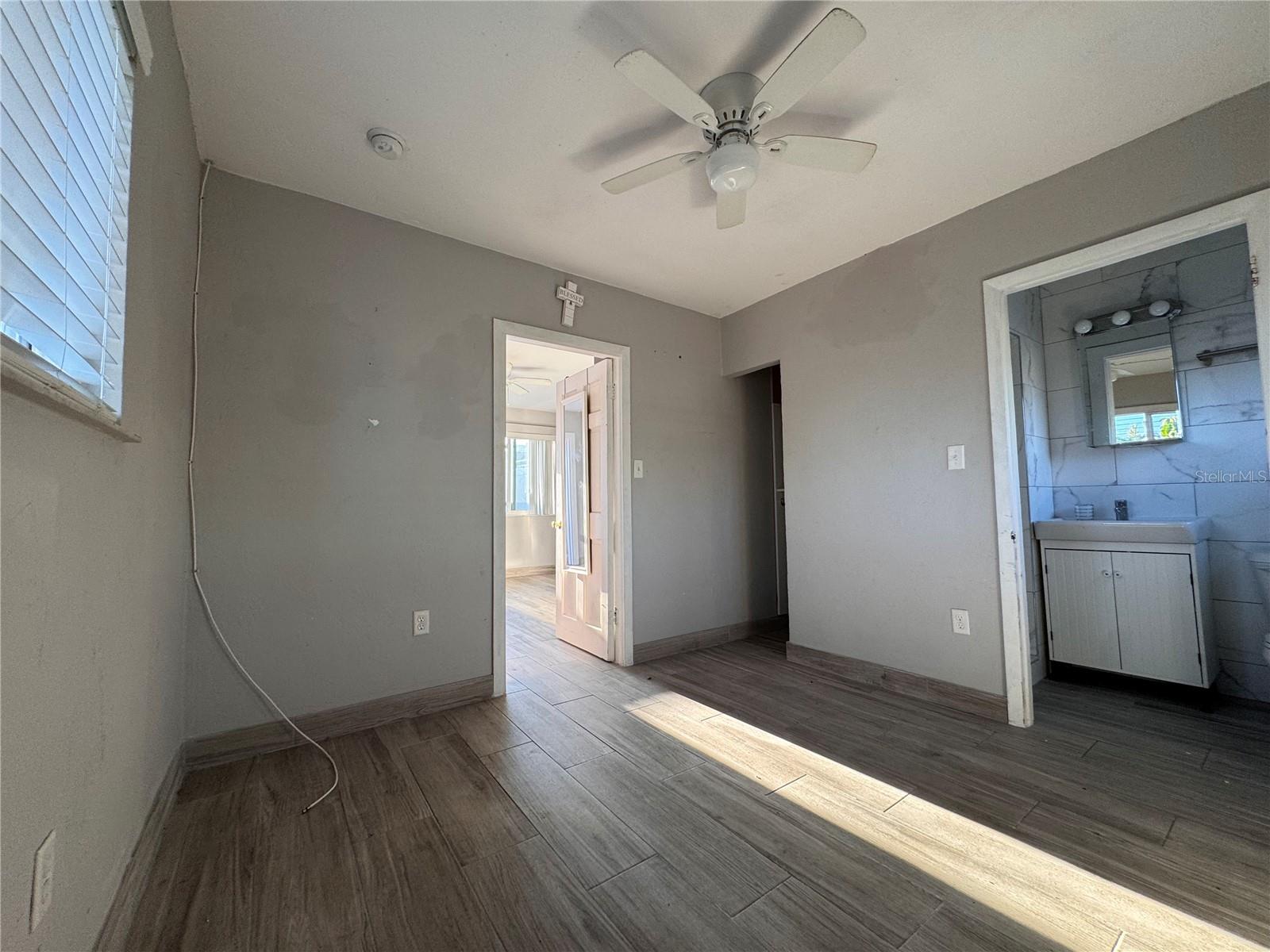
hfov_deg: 102.1
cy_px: 476
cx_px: 635
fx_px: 514
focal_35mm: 14
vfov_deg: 85.7
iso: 100
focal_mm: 2.22
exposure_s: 1/99
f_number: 2.2
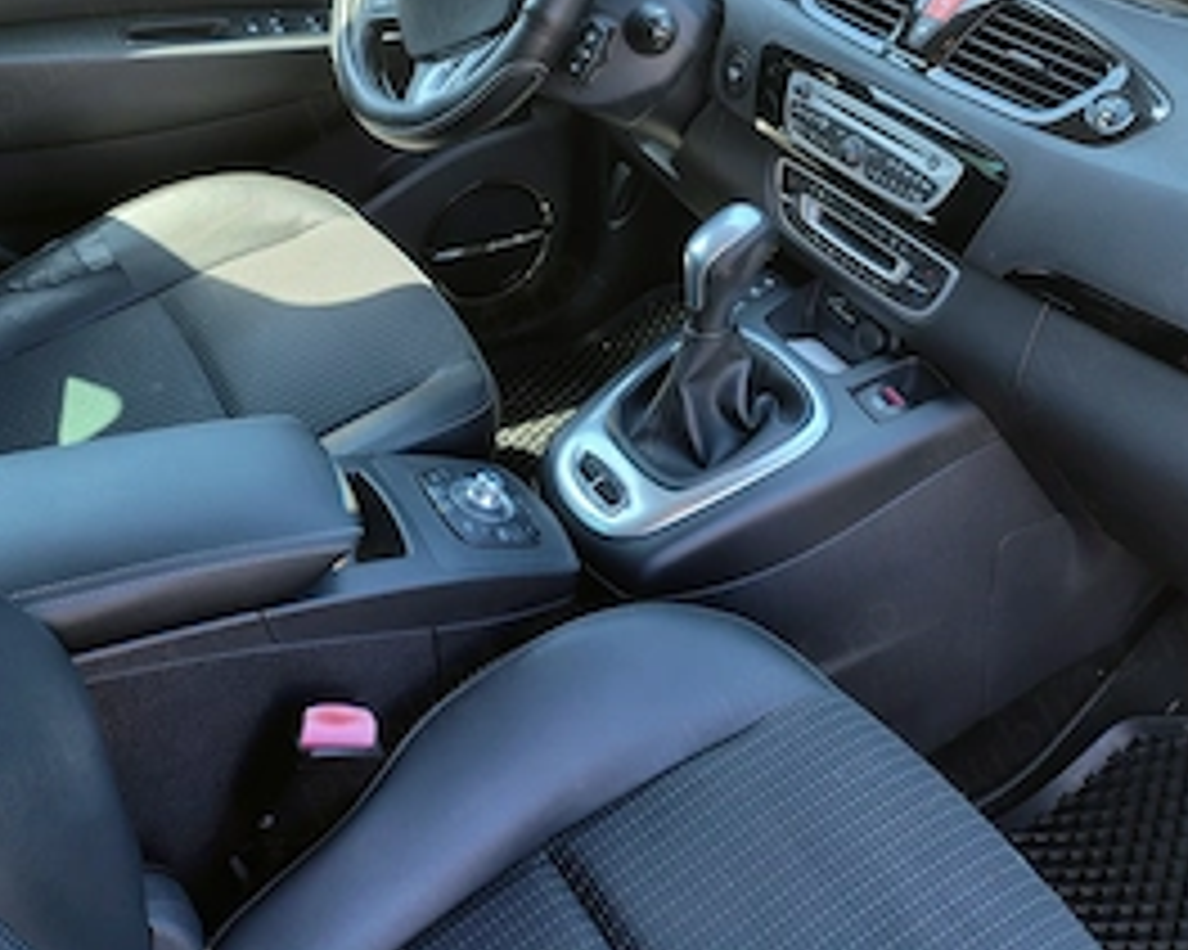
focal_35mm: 37
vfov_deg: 37.4
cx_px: 598
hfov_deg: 49.1
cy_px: 90
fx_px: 1300
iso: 173
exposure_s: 1/100
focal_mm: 4.71
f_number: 1.7
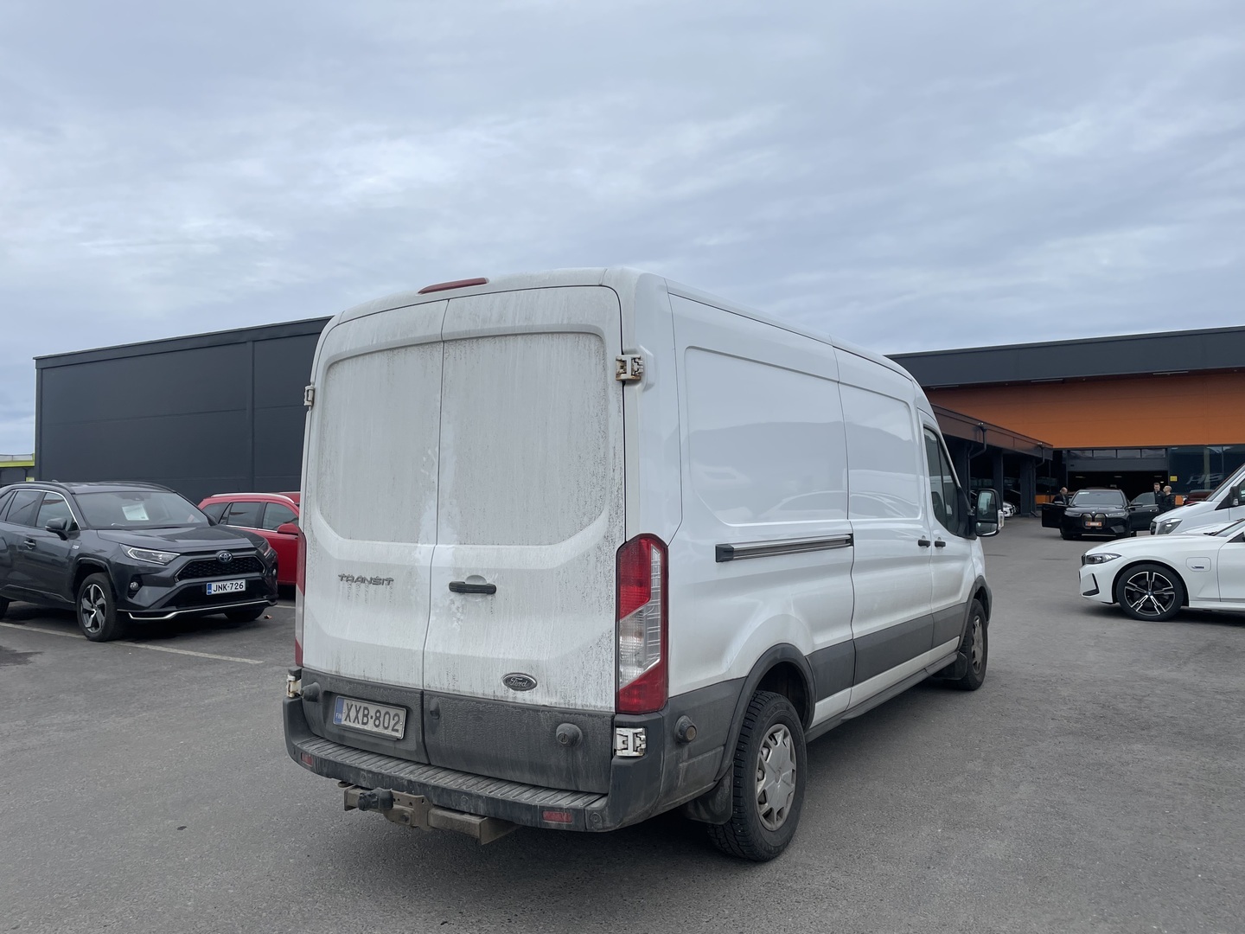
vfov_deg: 53.1
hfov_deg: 67.3
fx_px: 935
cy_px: 467
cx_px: 622
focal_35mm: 26
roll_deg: +1.4
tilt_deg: +2.3
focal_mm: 4.2
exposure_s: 1/3300
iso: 32
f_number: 1.6
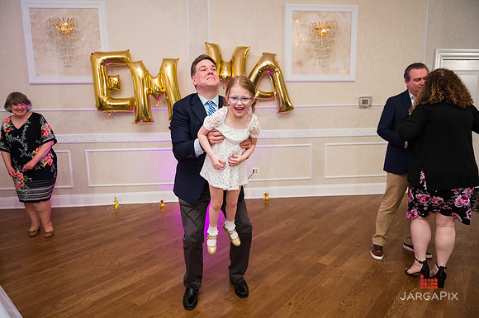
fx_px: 319
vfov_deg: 53.1
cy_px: 159
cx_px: 240
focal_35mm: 24
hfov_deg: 73.8
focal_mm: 24
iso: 1250
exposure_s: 1/200
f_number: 3.2
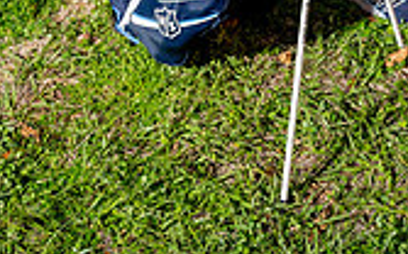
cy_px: -278
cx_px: 315
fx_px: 733
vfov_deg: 15.2
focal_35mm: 66
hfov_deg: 30.5
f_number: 5.6
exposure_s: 1/250
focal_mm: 24
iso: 800
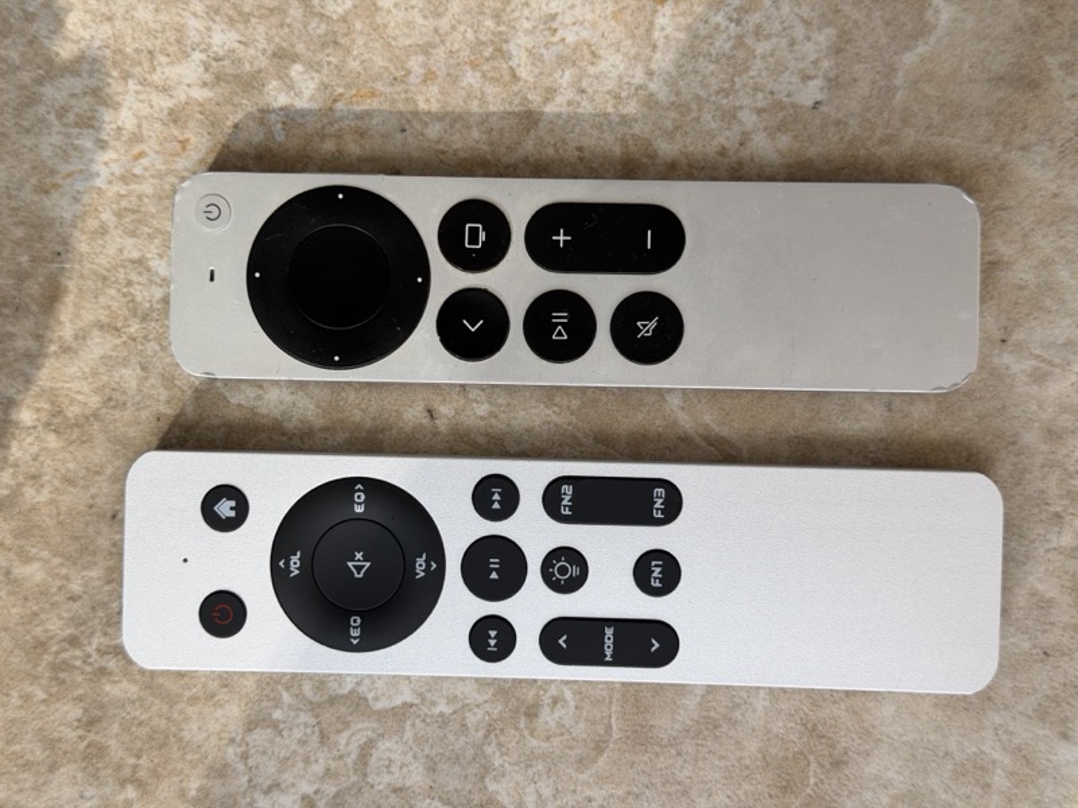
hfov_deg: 39.7
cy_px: 404
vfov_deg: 30.3
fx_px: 1495
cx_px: 539
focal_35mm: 48
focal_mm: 6.76
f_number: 1.78
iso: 64
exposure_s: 1/1456
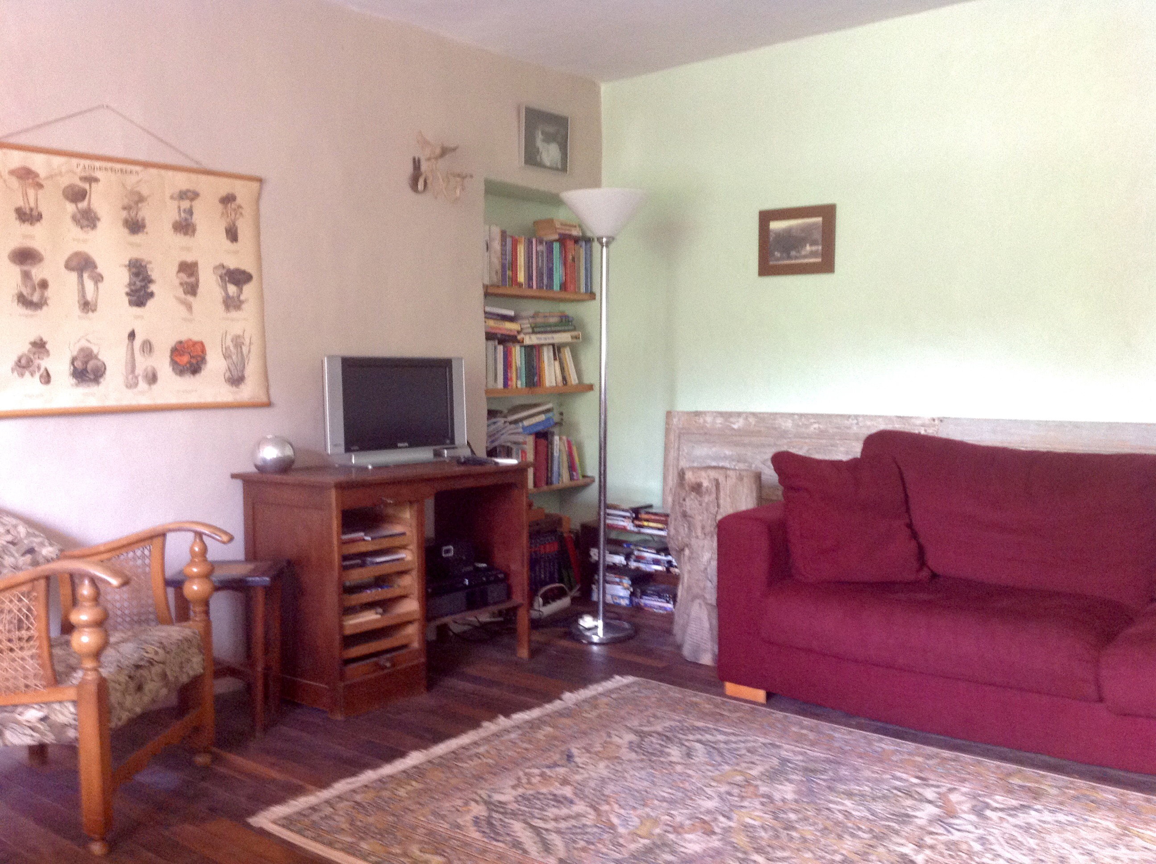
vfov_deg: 40.6
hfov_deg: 52.7
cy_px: 432
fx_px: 1167
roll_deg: +0.2
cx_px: 578
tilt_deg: -2.4
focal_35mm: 35
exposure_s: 1/15
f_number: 2.4
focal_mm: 4.28
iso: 200
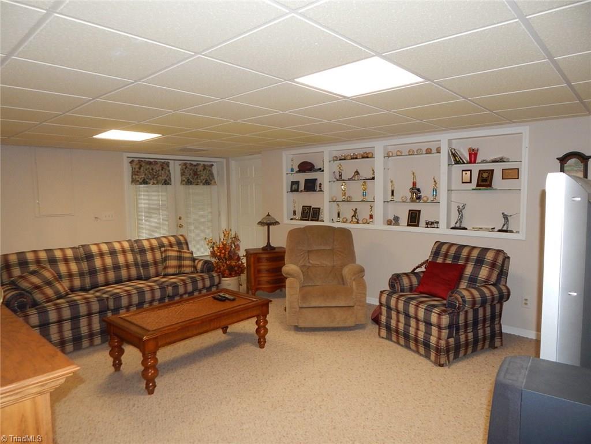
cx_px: 296
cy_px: 222
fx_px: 376
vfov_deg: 61.1
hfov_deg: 76.4
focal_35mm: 22
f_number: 3
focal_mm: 4
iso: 200
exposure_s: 1/30
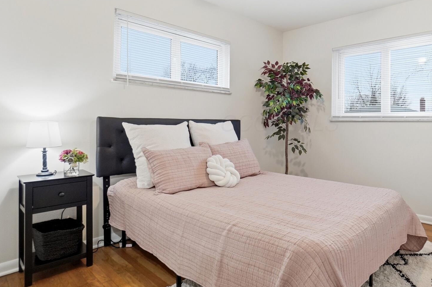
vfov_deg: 55.4
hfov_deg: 75.1
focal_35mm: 23
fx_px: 272
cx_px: 280
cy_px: 123
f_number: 4
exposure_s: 1/100
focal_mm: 11
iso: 100
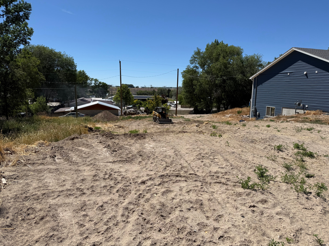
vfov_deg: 56.8
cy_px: 123
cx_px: 164
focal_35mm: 24
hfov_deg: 71.6
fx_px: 228
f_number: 1.78
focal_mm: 6.76
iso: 80
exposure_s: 1/6711
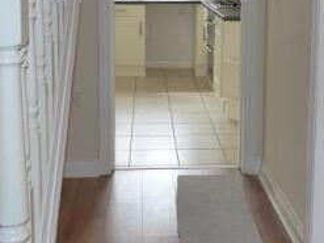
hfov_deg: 32.6
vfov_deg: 24.1
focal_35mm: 59
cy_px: 27
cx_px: 193
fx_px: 552
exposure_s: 1/60
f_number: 2.8
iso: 125
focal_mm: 4.5
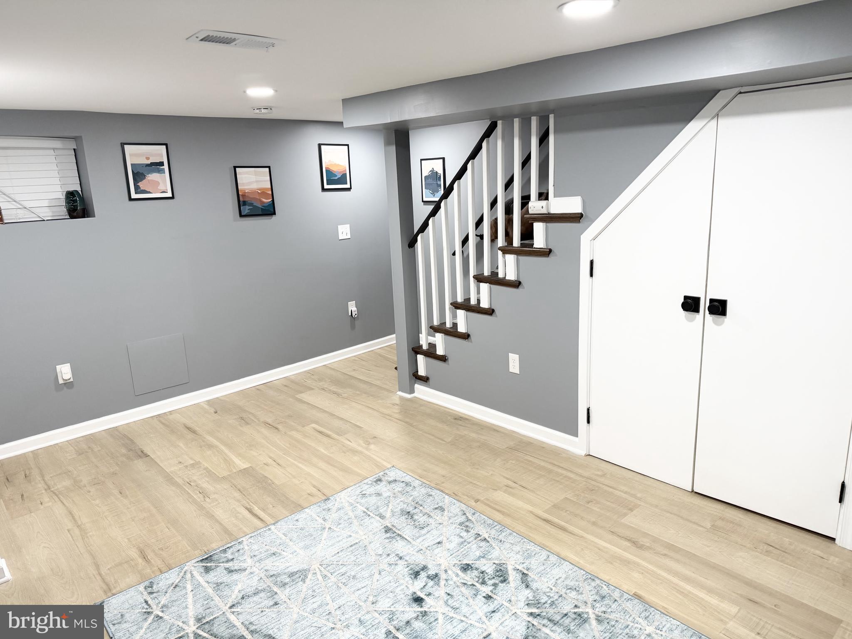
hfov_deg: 71.6
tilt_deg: -14.0
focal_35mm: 24
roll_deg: +2.6
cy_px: 320
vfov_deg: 56.8
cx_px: 426
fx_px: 591
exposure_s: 1/120
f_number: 1.78
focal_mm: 6.76
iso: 160
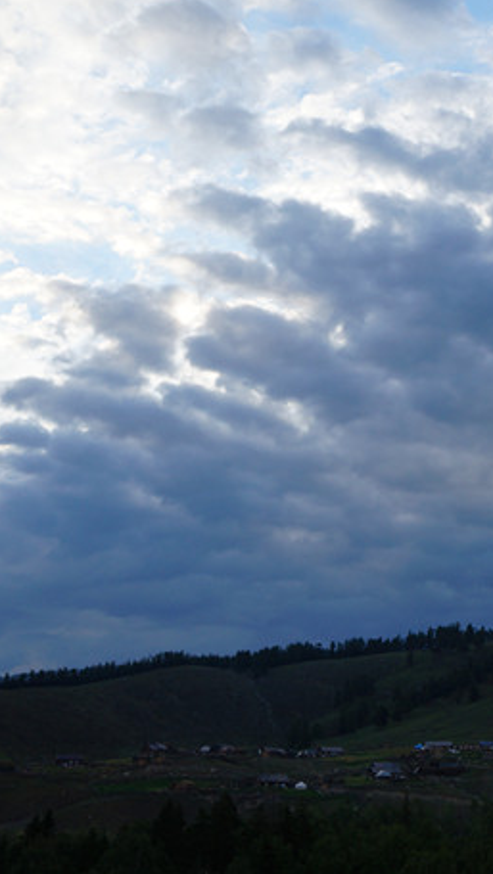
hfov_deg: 20.3
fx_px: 1276
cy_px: 392
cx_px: 610
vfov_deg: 37.8
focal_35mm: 55
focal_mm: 20
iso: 200
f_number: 13
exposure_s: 1/160
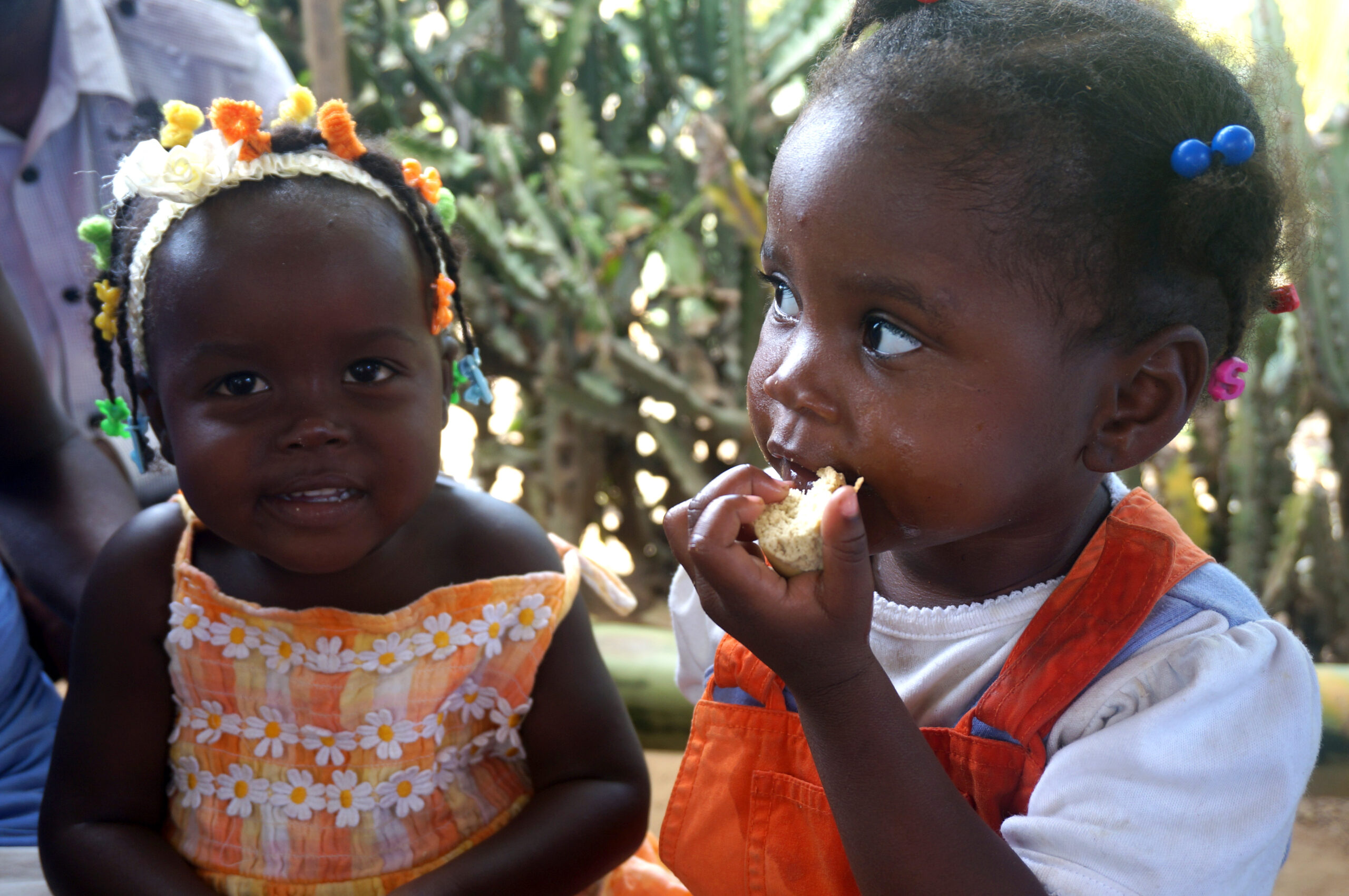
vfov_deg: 34.1
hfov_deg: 49.6
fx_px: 1460
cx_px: 674
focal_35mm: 39
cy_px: 448
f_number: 4.5
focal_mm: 26
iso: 125
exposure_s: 1/60
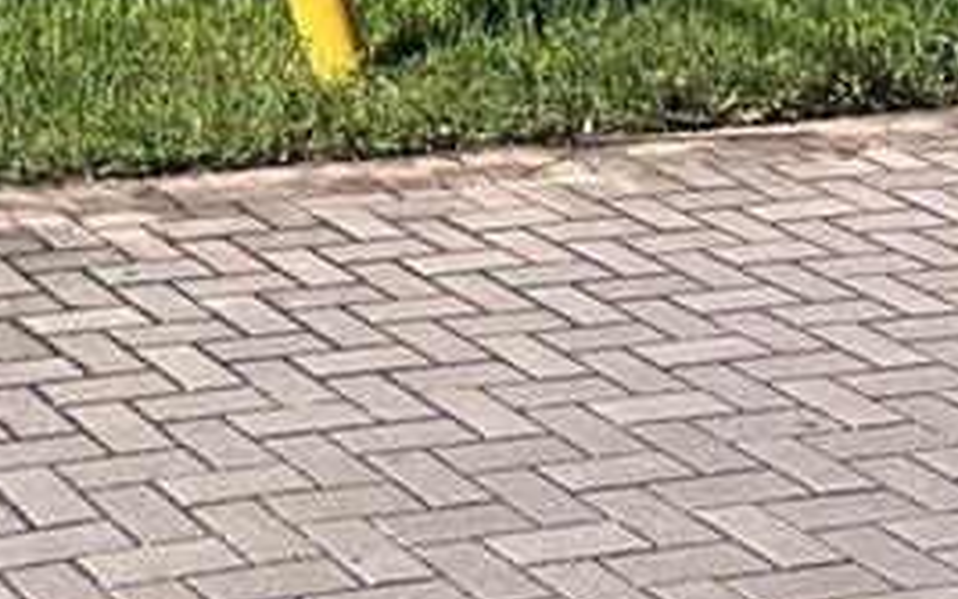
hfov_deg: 15.8
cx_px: -370
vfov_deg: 9.4
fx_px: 3238
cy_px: -872
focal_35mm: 124
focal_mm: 5.1
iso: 50
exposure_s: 1/3623
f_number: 1.6
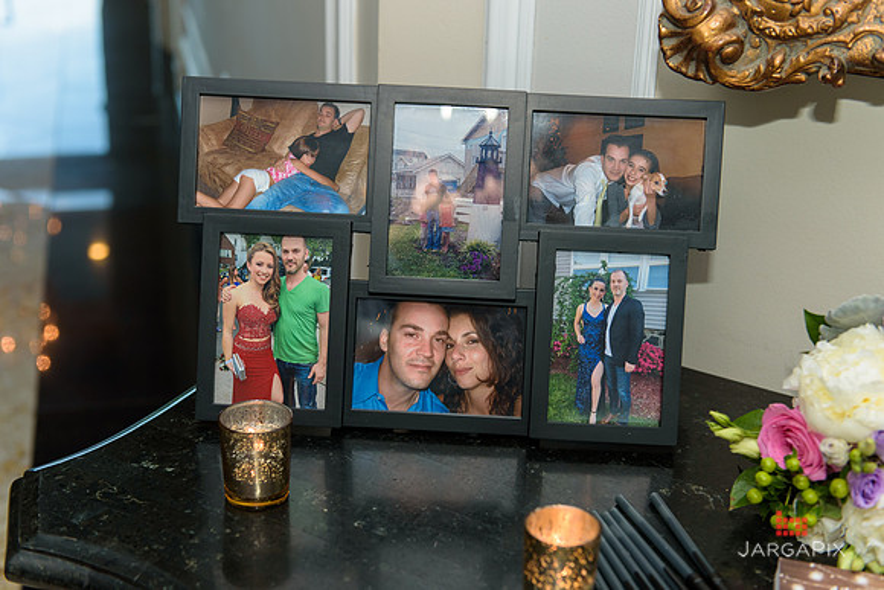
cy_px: 295
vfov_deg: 26.0
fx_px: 1277
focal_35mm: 52
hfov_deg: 38.2
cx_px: 442
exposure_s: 1/200
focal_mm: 52
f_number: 3.2
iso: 400
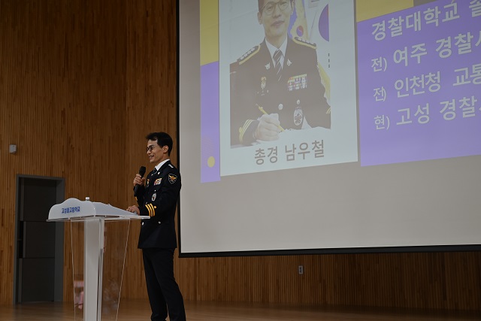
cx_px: 240
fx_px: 695
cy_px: 160
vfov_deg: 26.0
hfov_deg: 38.2
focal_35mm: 52
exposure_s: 1/160
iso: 400
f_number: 4
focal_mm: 52
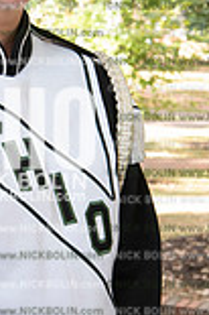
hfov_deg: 9.4
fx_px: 1265
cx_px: 10
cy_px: 144
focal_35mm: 145
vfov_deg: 14.2
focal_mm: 50
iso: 800
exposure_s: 1/100
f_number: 8
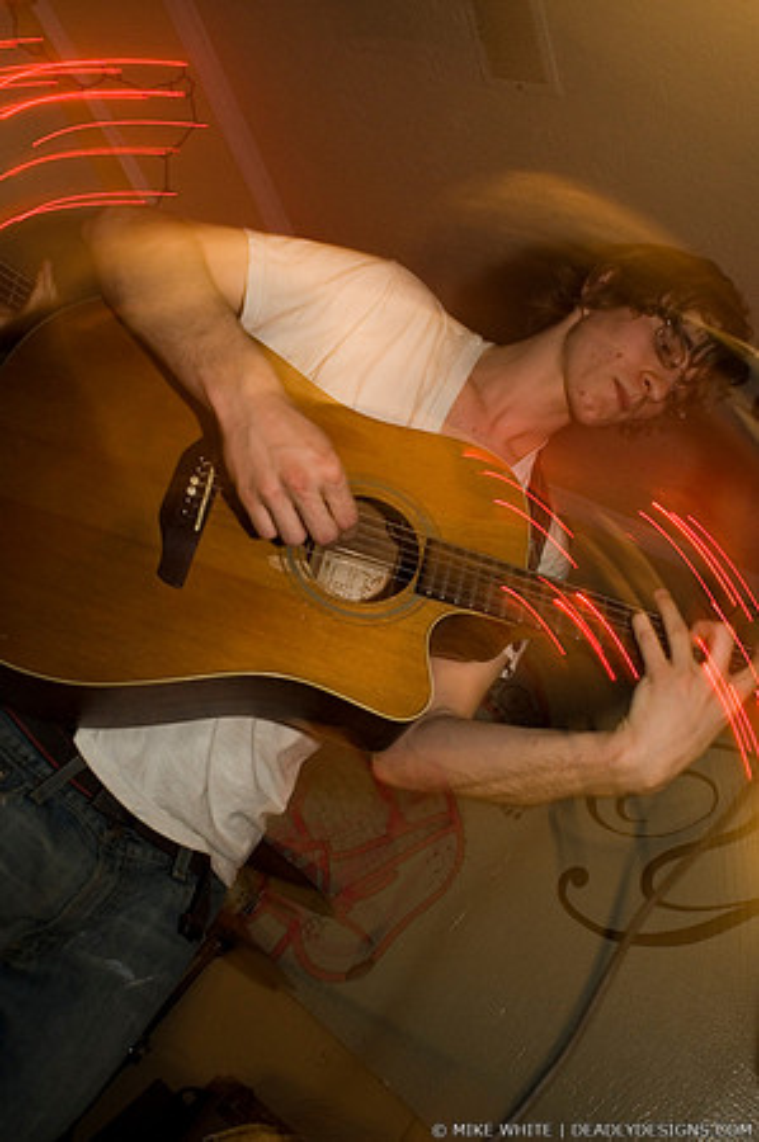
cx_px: 380
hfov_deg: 43.5
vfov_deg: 62.0
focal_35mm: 30
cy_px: 571
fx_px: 951
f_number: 3.2
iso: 800
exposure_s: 1/15
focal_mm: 20
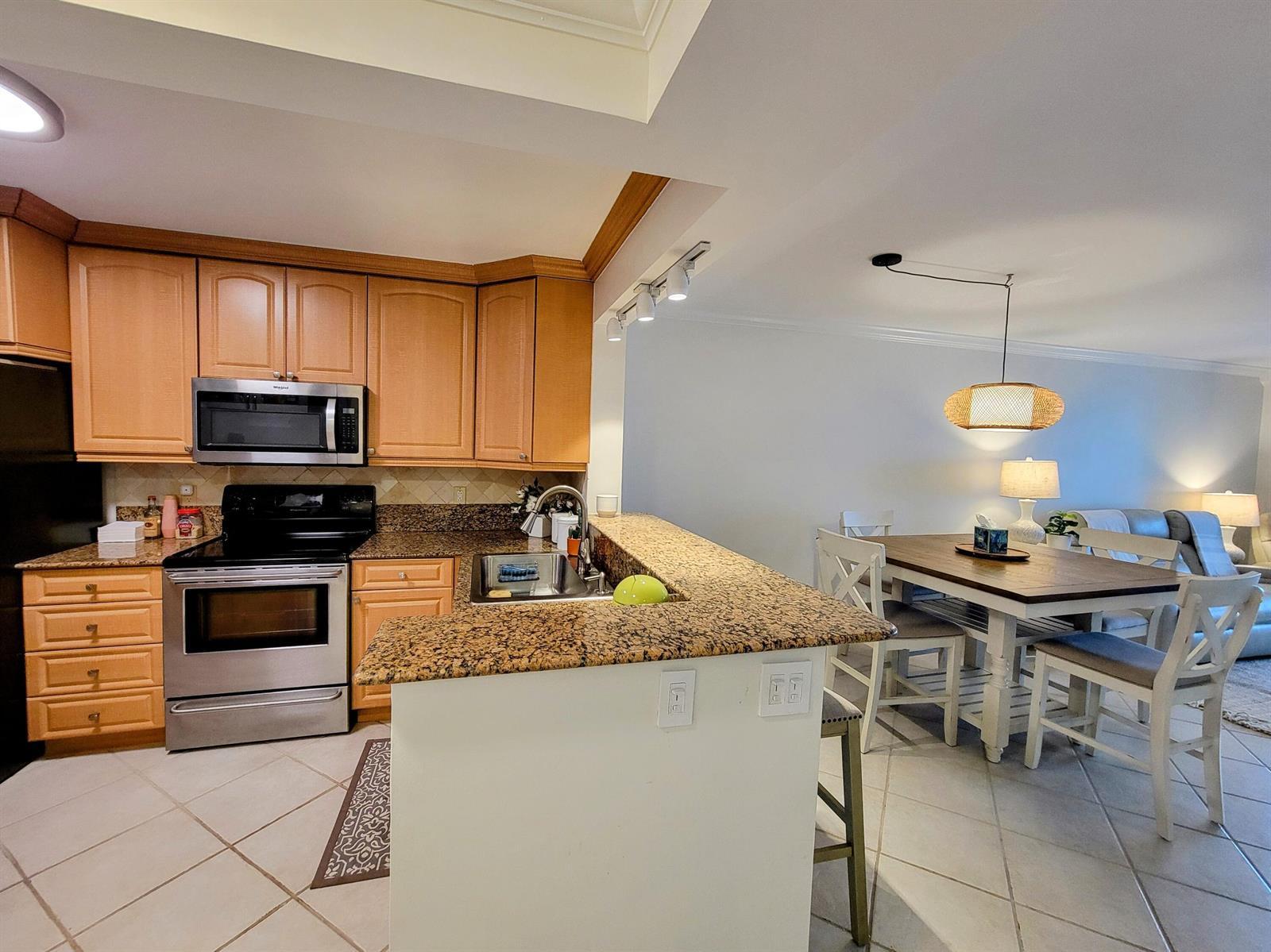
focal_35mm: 13
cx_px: 636
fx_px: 477
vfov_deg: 89.9
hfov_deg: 106.2
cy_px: 476
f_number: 2.2
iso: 320
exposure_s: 1/60
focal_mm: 2.2
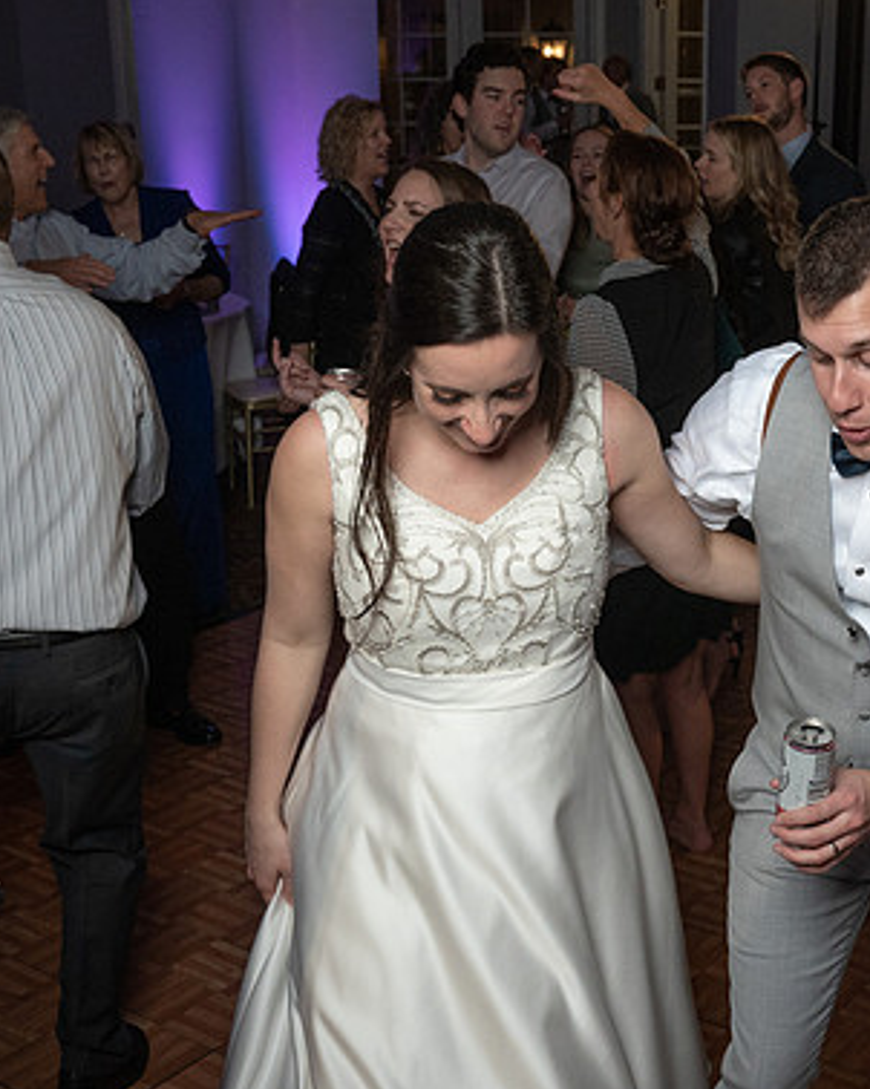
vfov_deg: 35.9
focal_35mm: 52
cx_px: 621
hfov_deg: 28.8
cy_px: 629
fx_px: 1675
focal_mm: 27
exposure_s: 1/200
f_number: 5.6
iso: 2000
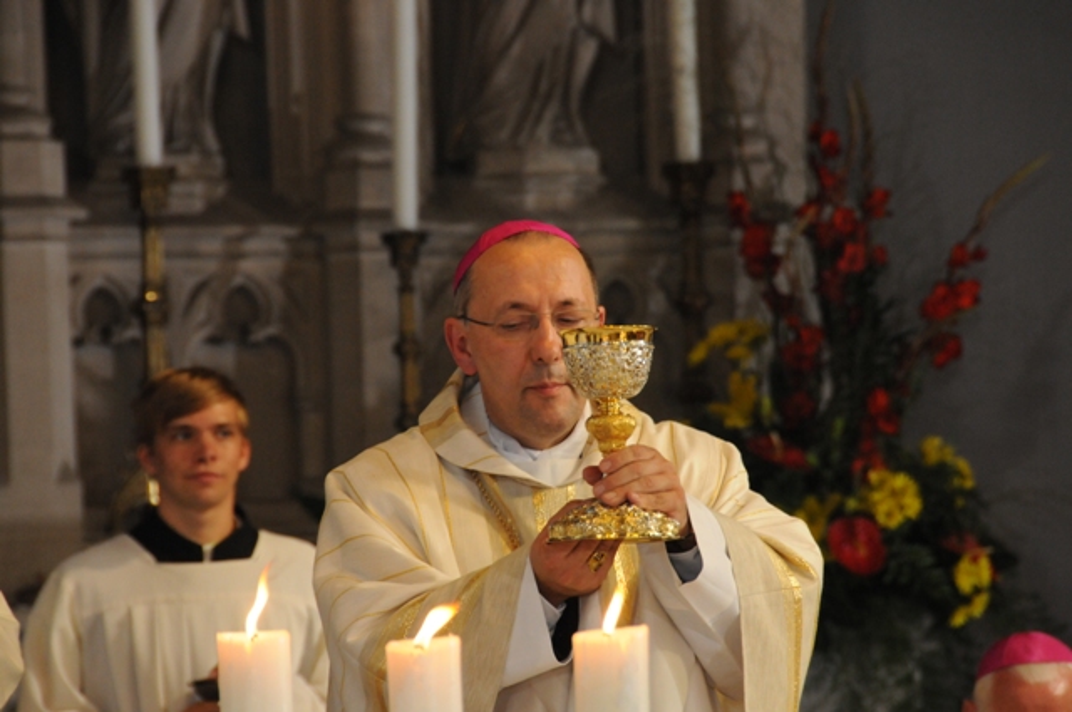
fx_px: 8922
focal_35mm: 300
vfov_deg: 4.6
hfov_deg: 6.9
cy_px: 356
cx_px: 536
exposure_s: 1/60
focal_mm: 200
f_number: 8
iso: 1600
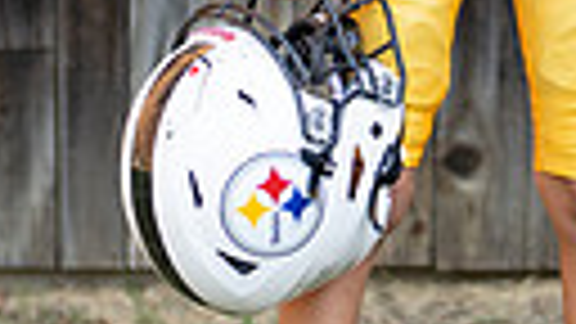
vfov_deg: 4.4
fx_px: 4231
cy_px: -173
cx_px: 551
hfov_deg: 7.8
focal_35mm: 277
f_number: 1.2
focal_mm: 50
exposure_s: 1/1600
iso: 100
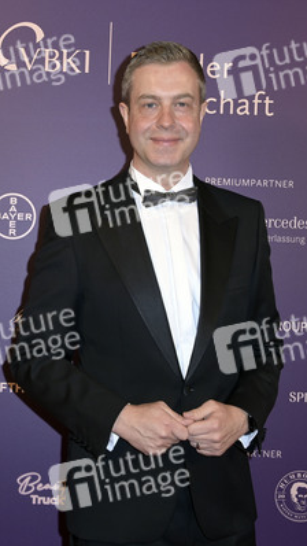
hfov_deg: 29.7
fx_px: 579
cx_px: 159
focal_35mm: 40
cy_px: 273
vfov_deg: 50.5
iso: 500
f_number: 5.6
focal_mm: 38
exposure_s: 1/160
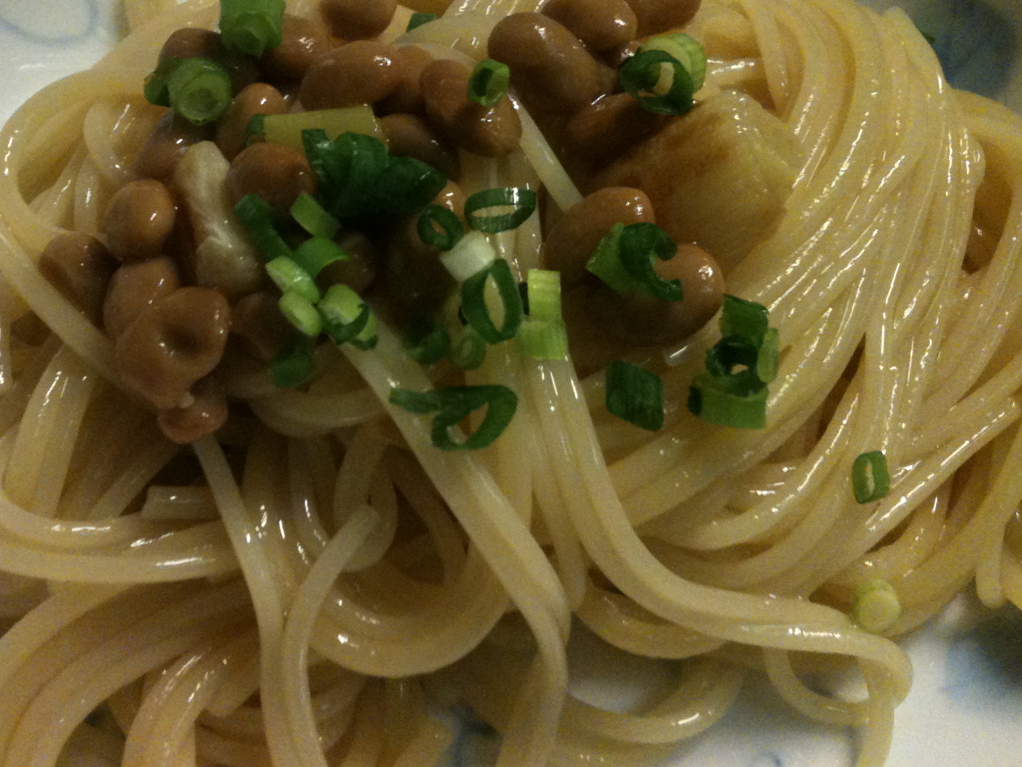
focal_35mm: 46
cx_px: 416
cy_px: 275
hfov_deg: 41.1
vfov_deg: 31.3
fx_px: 1358
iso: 250
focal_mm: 3.85
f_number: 2.8
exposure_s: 1/17
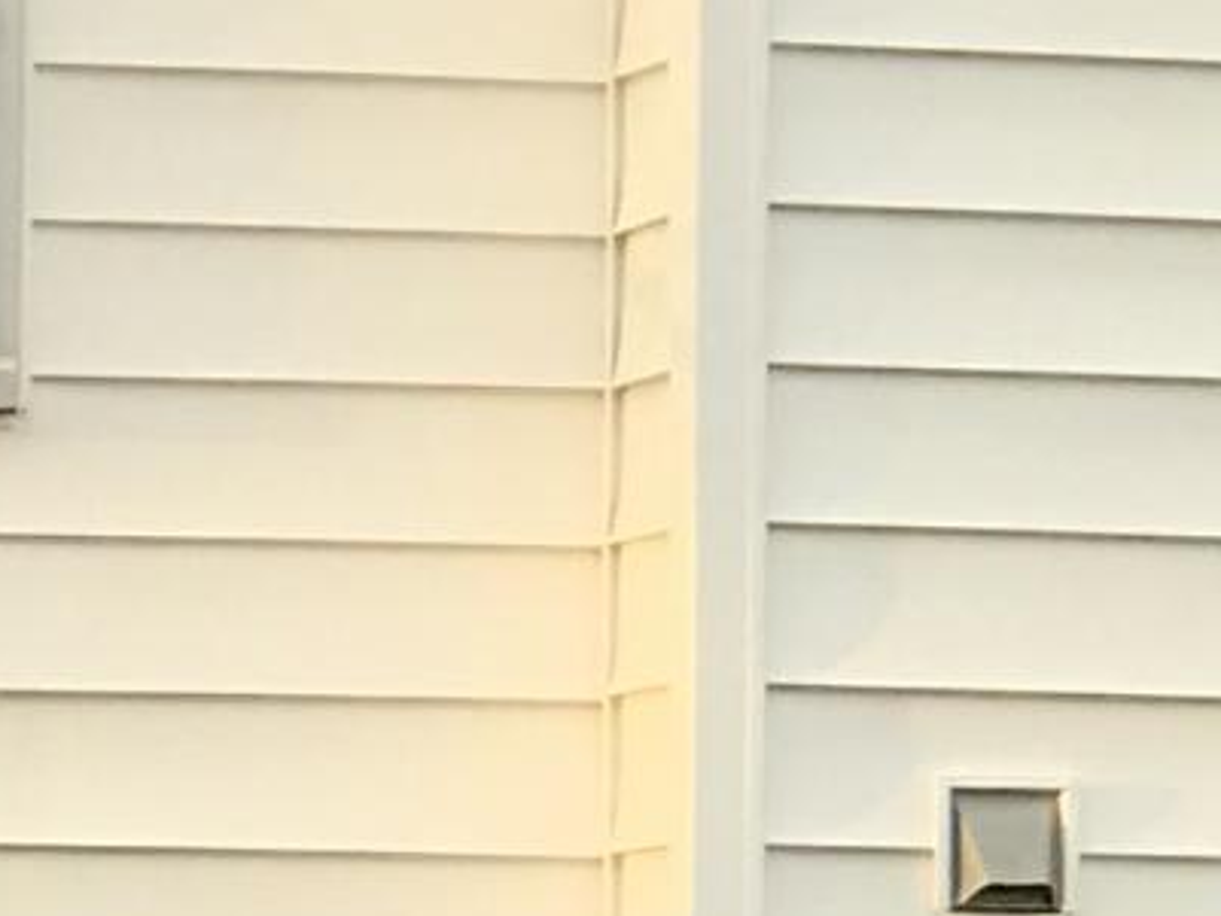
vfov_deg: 3.5
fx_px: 15031
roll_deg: -1.1
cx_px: -3
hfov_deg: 4.6
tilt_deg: +1.0
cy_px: 1023
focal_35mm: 426
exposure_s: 1/93
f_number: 2.8
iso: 25
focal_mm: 6.6
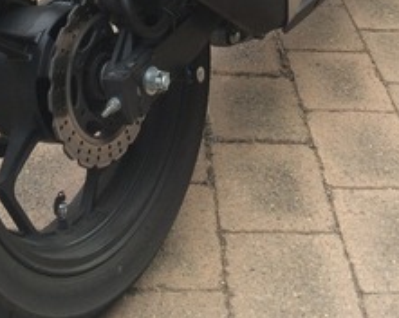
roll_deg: -2.6
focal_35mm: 77
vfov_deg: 17.6
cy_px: -173
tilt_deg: -13.4
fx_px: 908
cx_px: 211
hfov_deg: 24.8
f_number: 2.2
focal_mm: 4.15
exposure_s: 1/60
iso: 40
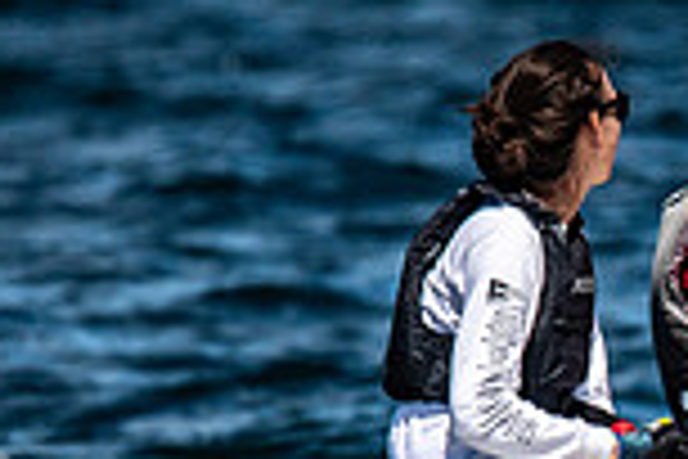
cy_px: 460
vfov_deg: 0.7
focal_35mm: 1907
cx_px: 904
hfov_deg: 1.1
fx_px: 36442
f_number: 5
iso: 500
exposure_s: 1/6400
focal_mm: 300
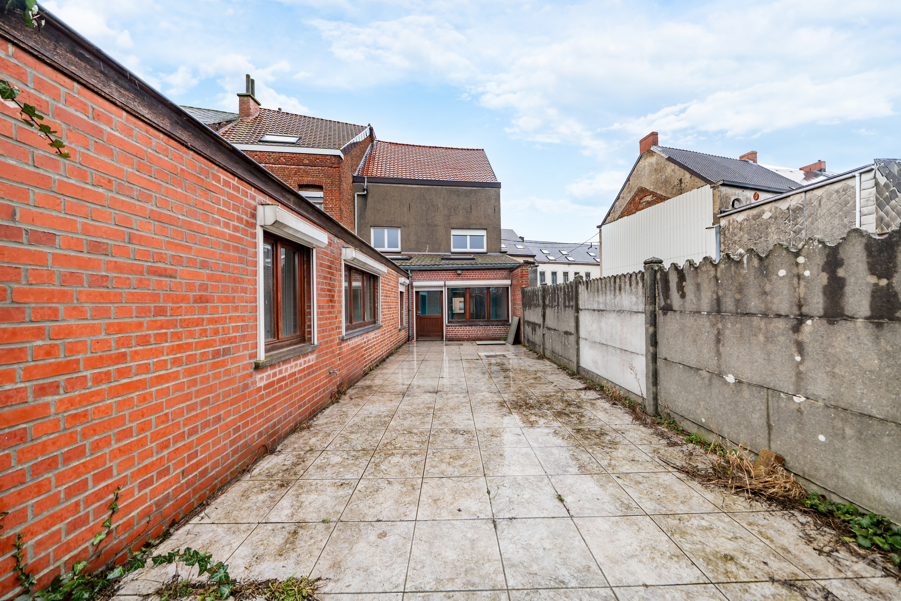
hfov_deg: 112.6
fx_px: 300
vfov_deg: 90.0
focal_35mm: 12
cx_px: 450
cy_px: 300
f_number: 4.5
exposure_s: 1/125
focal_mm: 12
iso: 100
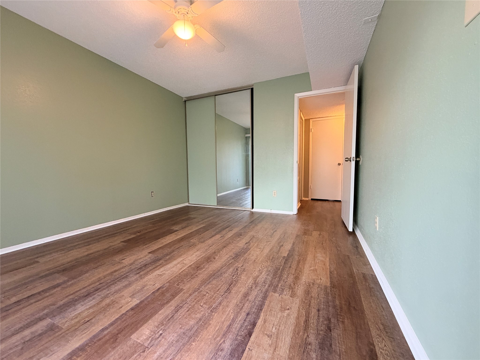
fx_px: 194
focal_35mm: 14
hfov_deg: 102.1
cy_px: 180
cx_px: 240
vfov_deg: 85.7
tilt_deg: -3.4
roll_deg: +1.0
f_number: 2.2
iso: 400
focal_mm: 2.22
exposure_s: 1/60
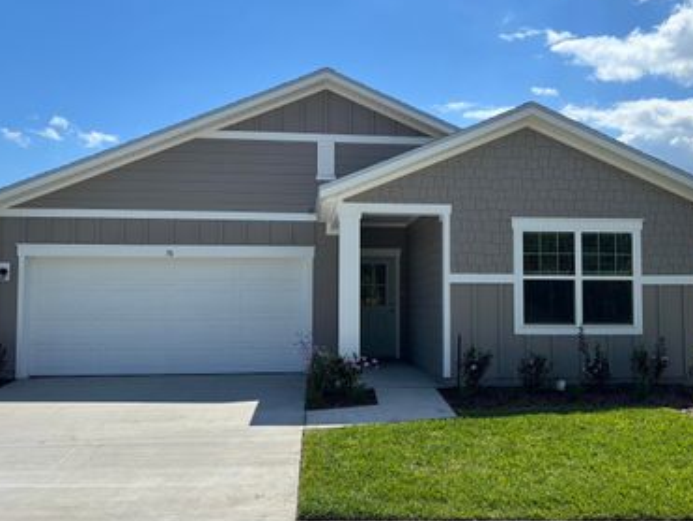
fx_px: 701
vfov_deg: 40.8
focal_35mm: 35
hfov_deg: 52.5
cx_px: 377
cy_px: 260
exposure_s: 1/5076
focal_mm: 5.96
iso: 50
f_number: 1.6
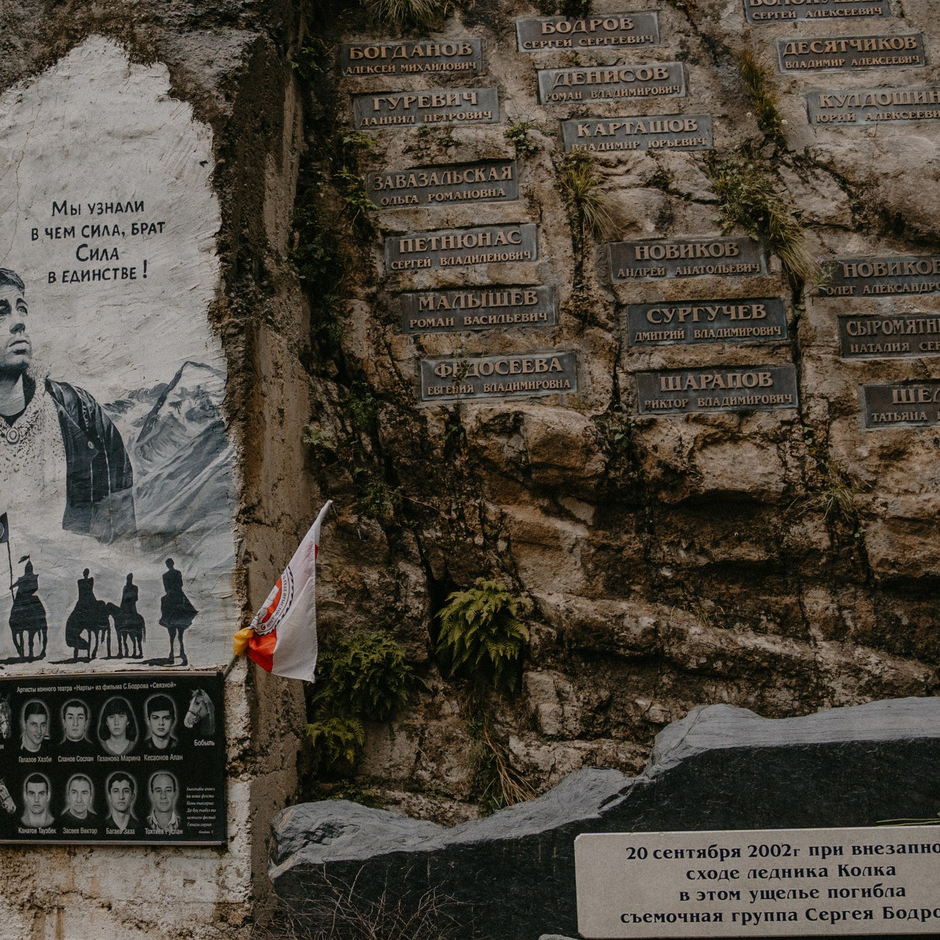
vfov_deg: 26.5
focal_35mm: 65
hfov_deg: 26.1
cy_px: 448
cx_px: 225
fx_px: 1997
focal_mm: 28
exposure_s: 1/400
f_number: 2.8
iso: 250
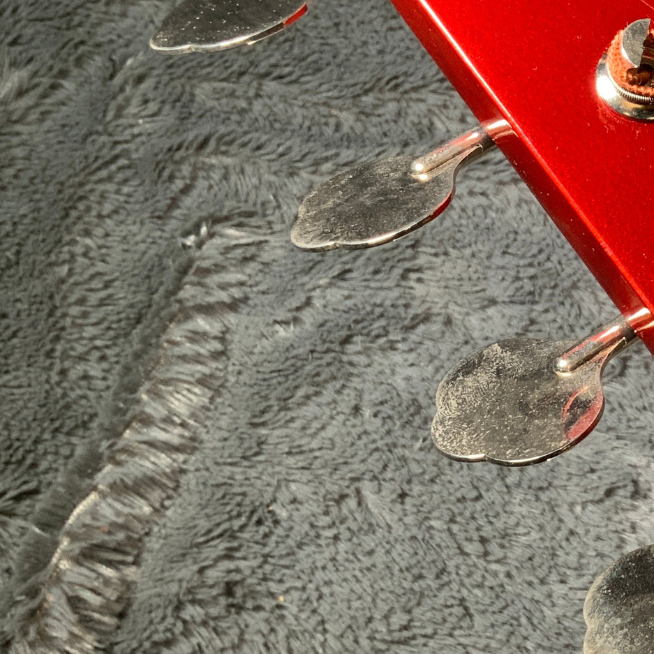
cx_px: 846
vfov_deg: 24.5
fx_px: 1496
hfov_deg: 22.2
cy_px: 209
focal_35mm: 70
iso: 64
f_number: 1.8
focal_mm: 3
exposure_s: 1/104
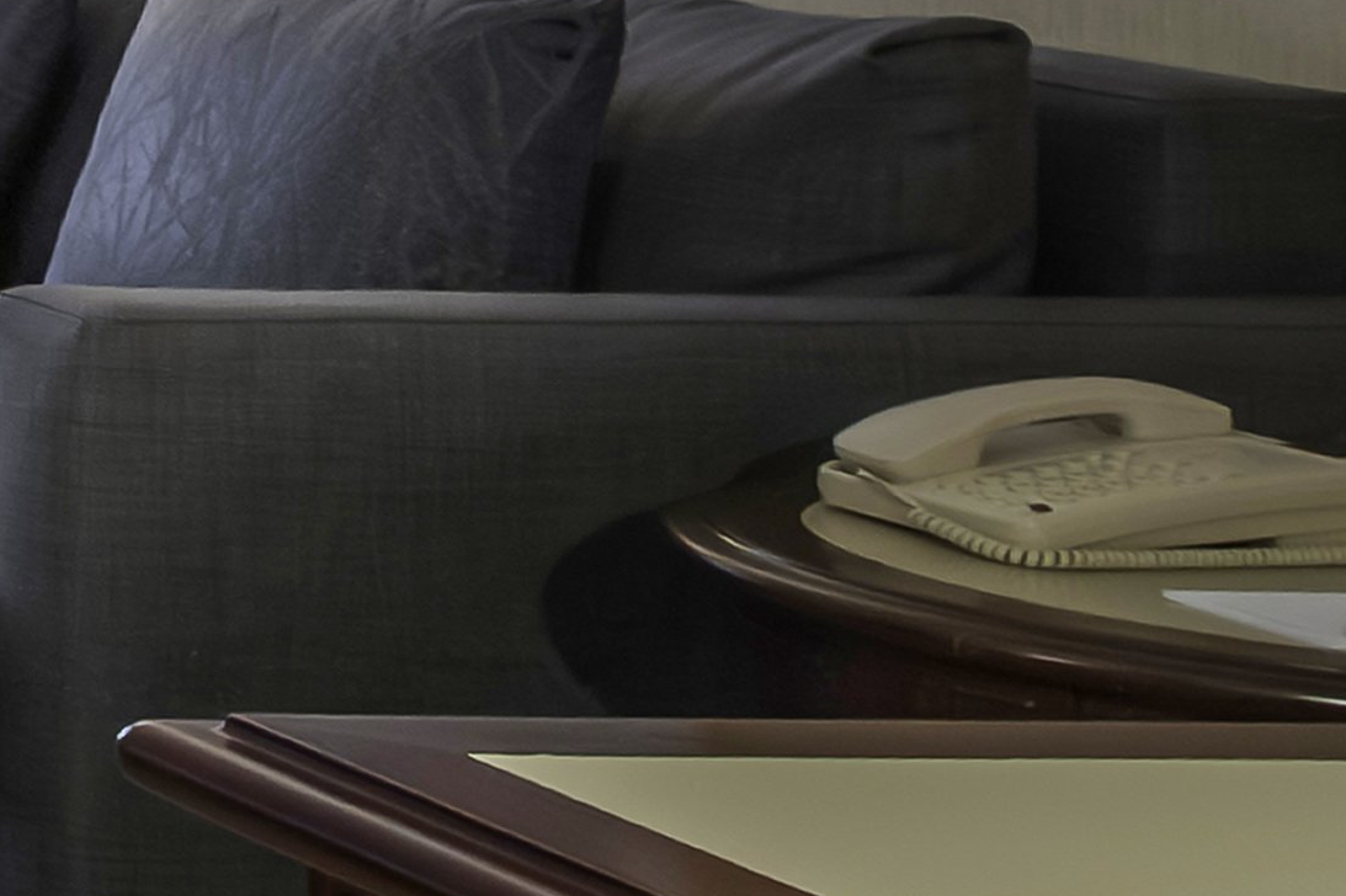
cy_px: -292
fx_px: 3177
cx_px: -1727
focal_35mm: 85
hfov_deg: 15.5
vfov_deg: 15.3
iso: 125
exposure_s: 1/2.5
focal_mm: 10
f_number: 8
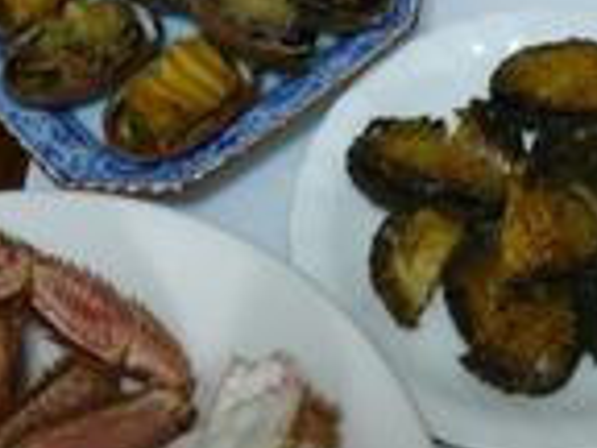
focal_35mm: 96
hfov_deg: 20.2
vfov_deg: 15.2
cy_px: 400
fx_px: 1656
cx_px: 493
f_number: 2.8
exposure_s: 1/30
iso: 200
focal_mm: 5.5
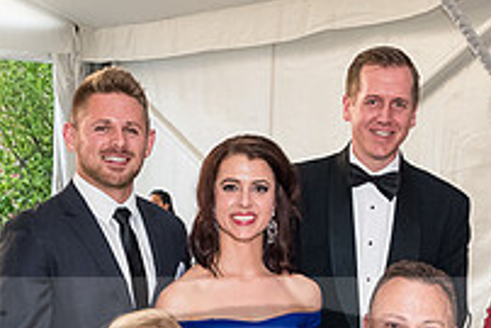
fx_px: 1215
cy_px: 385
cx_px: 199
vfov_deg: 14.9
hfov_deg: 22.8
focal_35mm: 89
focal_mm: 20.5
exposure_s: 1/80
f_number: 5.6
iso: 1600
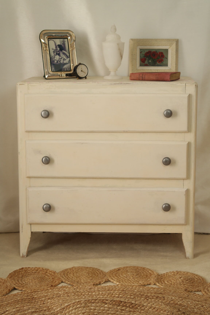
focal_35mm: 77
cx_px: 105
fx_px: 674
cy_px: 158
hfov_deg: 17.7
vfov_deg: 26.3
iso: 200
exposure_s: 1/30
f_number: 5.6
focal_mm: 50
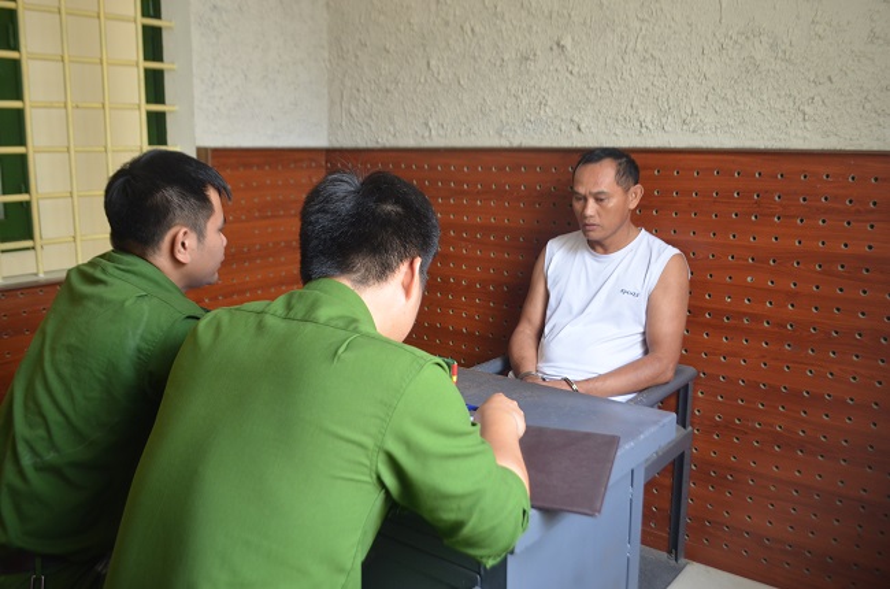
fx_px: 740
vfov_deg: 43.4
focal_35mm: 30
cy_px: 294
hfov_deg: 62.1
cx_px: 445
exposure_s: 1/60
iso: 640
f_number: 4
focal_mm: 20
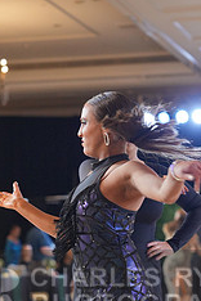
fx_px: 1038
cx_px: 110
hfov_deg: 11.1
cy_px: 293
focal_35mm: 124
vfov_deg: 16.2
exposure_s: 1/500
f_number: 2
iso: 1600
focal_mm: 50
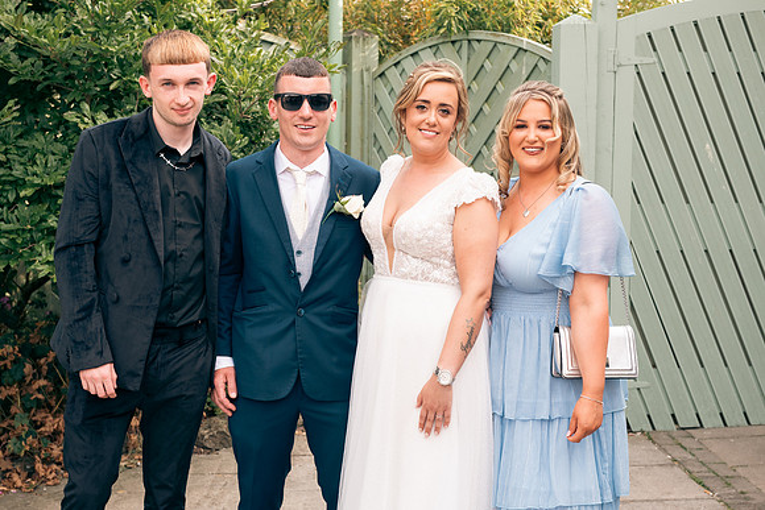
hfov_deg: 32.4
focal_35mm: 62
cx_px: 382
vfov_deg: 21.9
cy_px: 255
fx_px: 1318
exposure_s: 1/160
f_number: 6.3
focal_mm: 62
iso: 160
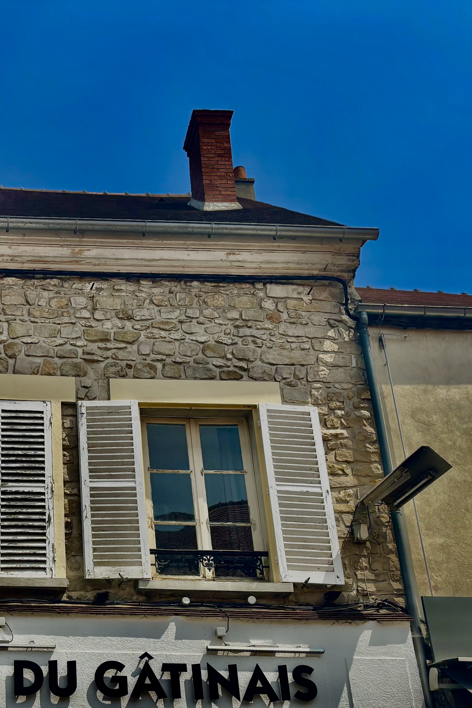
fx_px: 944
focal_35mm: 48
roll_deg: +0.4
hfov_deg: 26.8
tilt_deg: +24.6
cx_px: 20
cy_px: 467
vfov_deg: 40.7
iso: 50
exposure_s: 1/4425
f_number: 1.6
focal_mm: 5.96
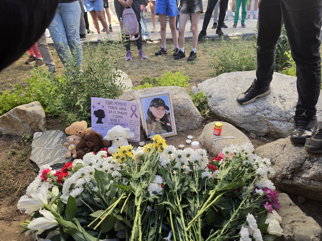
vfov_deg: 58.9
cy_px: 120
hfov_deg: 73.9
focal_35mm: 23
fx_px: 214
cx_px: 161
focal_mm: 6.5
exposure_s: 1/180
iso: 20
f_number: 1.4
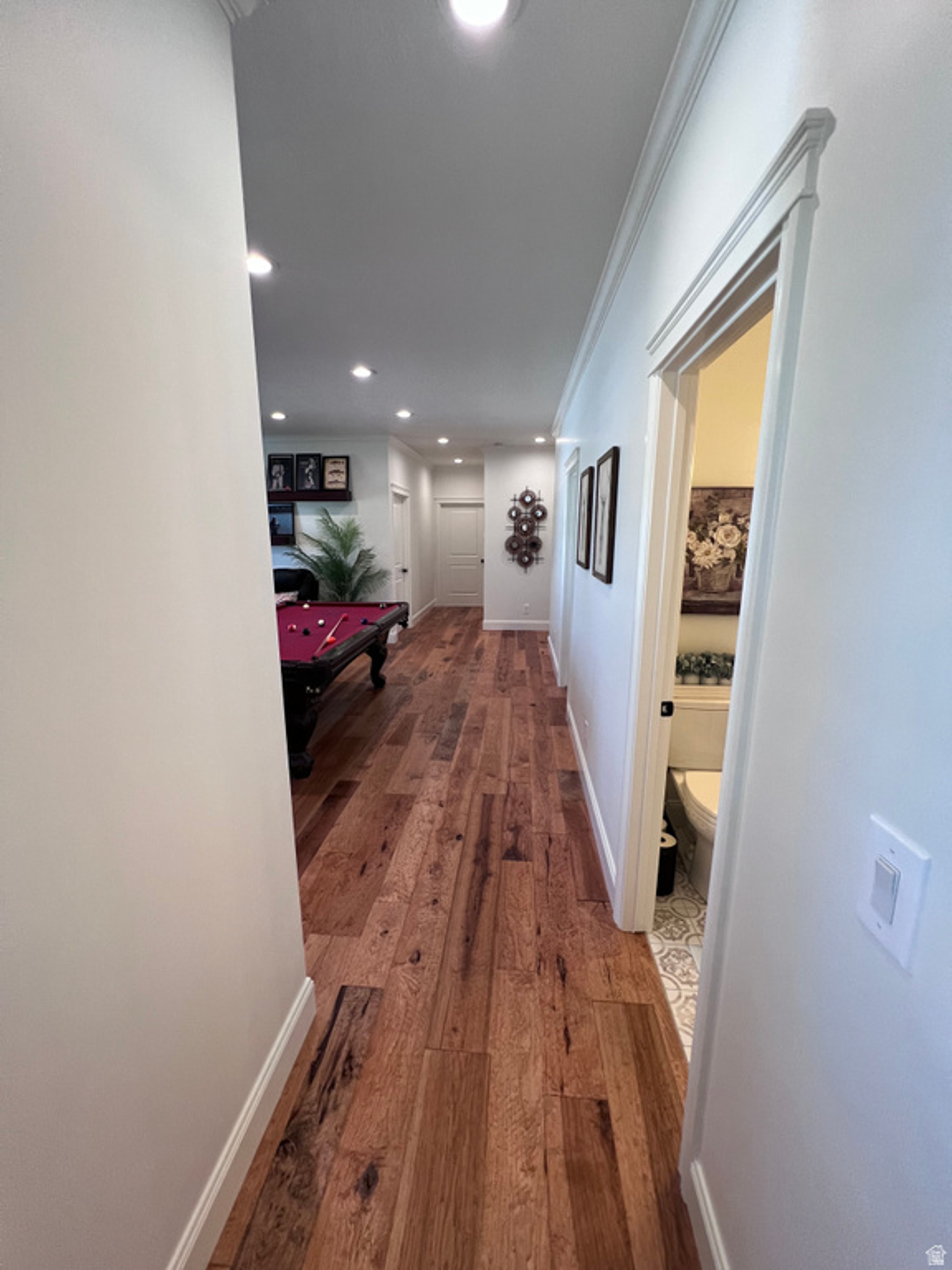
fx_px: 477
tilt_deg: -12.5
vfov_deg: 106.2
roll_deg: -0.7
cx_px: 476
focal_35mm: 13
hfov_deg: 89.9
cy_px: 635
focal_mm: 1.57
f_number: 1.8
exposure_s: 1/120
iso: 200
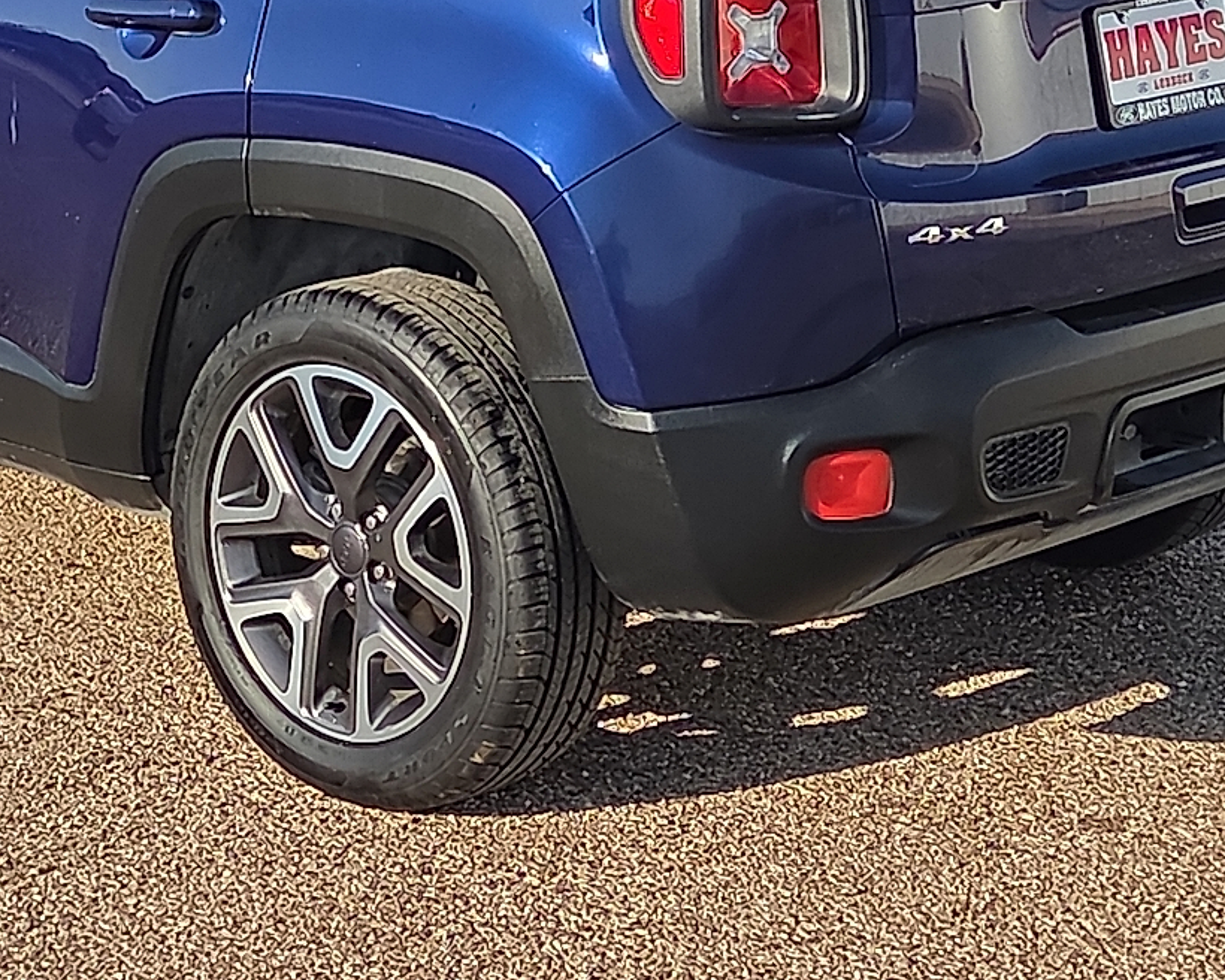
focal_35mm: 101
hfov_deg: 18.9
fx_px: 3662
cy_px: 90
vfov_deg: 15.1
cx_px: 332
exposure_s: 1/2000
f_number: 1.8
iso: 25
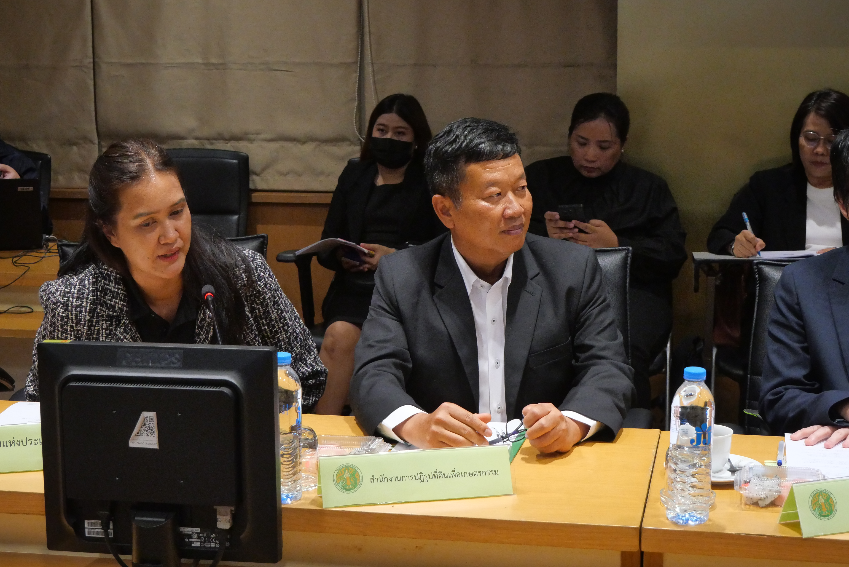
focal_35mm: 66
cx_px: 424
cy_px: 284
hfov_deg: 30.5
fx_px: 1557
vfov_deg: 20.6
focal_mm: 32
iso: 2500
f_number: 5
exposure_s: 1/100
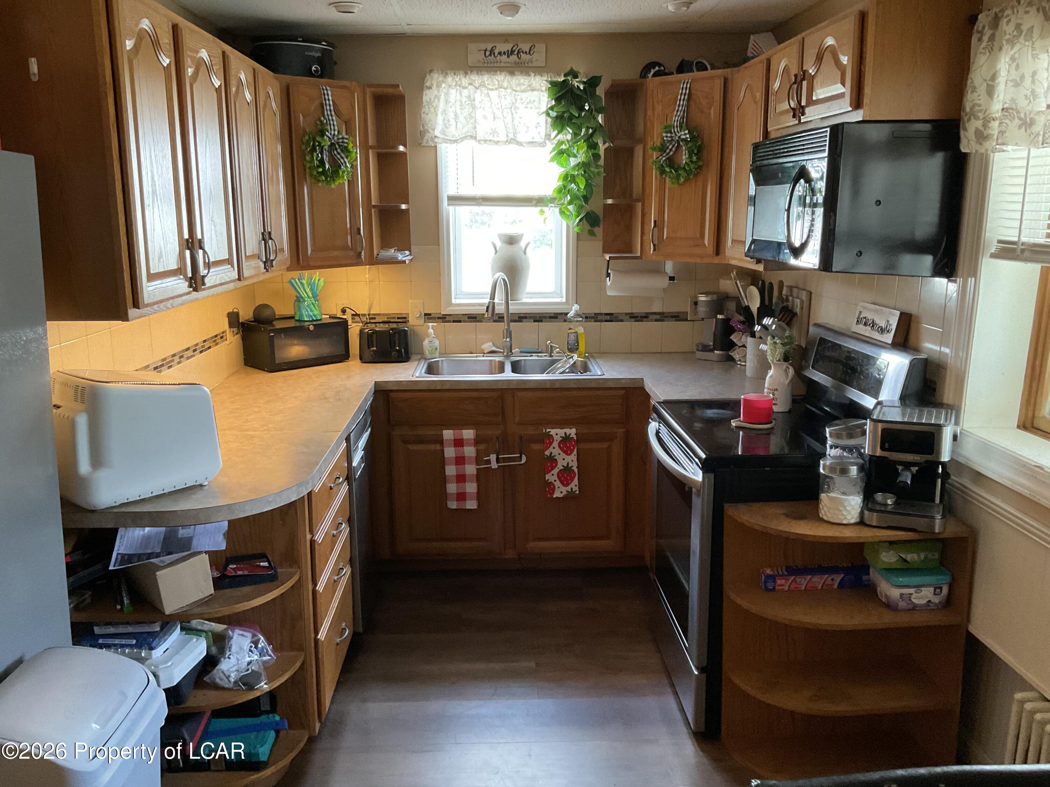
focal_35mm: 29
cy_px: 394
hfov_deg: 61.7
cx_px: 525
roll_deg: +0.1
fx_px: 880
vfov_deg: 48.2
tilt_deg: -12.4
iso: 250
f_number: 1.8
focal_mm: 3
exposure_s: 1/60
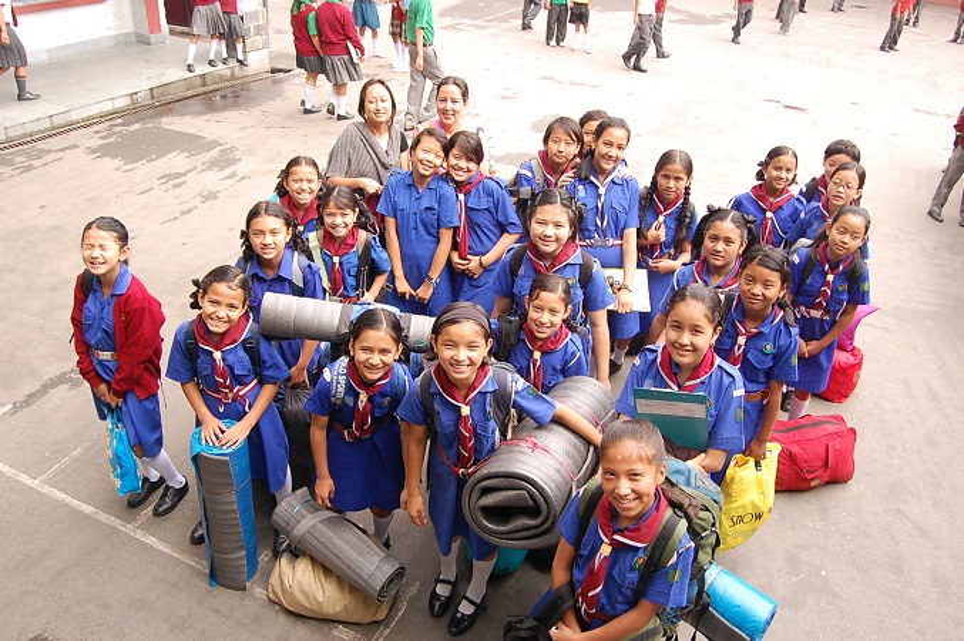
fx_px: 722
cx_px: 482
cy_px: 320
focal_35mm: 27
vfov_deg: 47.8
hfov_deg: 67.4
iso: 800
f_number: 6.3
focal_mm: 18
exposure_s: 1/160
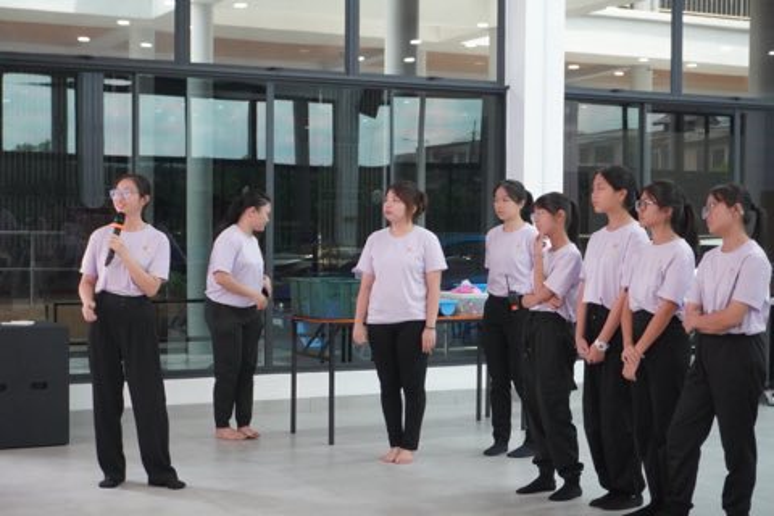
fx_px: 1387
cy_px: 258
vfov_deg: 21.1
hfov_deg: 31.2
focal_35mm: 64
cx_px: 387
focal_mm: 43
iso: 6400
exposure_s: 1/160
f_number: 5.6
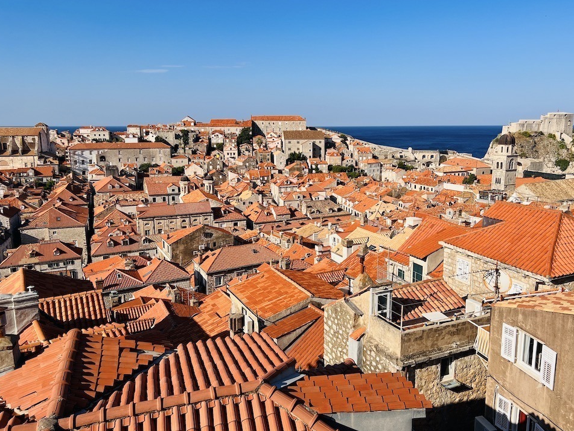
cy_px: 209
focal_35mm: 28
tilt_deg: -11.2
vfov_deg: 49.7
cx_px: 304
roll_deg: +0.4
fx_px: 464
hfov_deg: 63.4
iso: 50
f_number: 1.5
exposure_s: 1/5587
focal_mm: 5.7
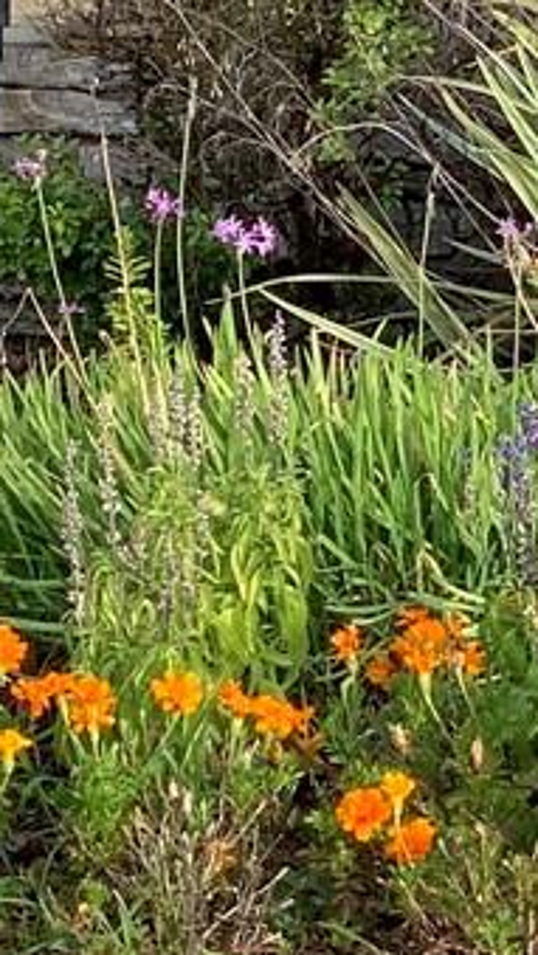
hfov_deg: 4.5
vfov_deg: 7.9
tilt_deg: -2.5
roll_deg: -0.6
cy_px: -431
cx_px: -611
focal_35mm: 267
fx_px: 6763
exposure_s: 1/235
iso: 16
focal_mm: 6
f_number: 2.4
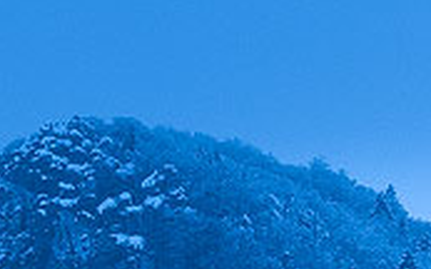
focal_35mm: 396
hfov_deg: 5.3
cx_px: 135
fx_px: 4650
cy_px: 848
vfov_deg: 3.2
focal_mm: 56
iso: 500
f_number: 9
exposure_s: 30
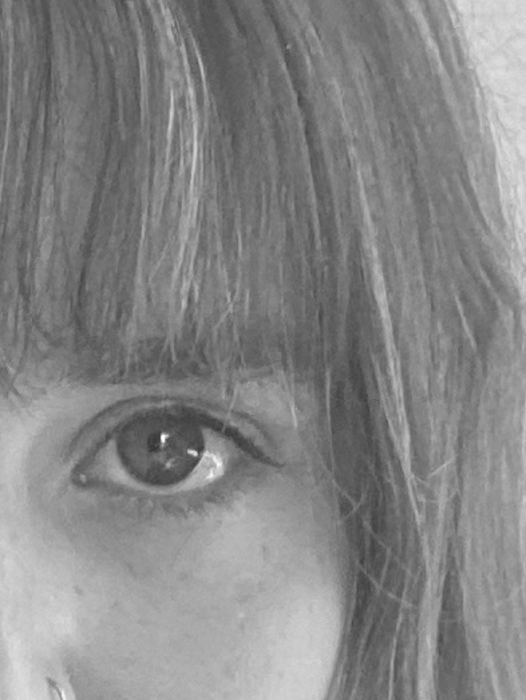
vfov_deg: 11.0
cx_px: -131
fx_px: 3582
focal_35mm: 177
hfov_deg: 8.3
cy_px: 774
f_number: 2.2
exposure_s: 1/60
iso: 125
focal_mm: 2.71
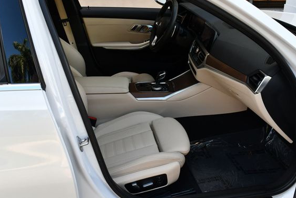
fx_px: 337
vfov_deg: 32.7
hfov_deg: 47.3
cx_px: 164
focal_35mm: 41
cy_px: 95
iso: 280
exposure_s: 1/250
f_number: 5.6
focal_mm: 18
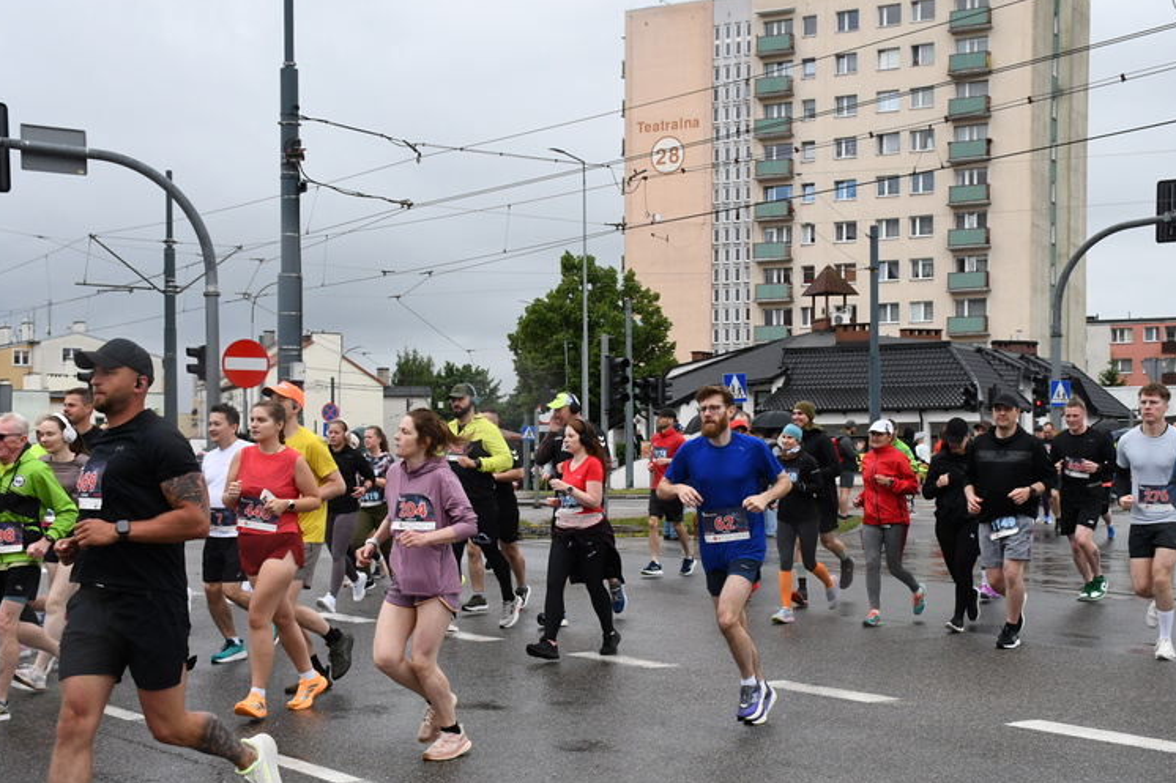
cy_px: 444
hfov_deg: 36.2
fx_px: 1796
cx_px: 631
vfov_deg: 24.6
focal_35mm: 55
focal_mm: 32
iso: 1000
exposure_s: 1/640
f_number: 13
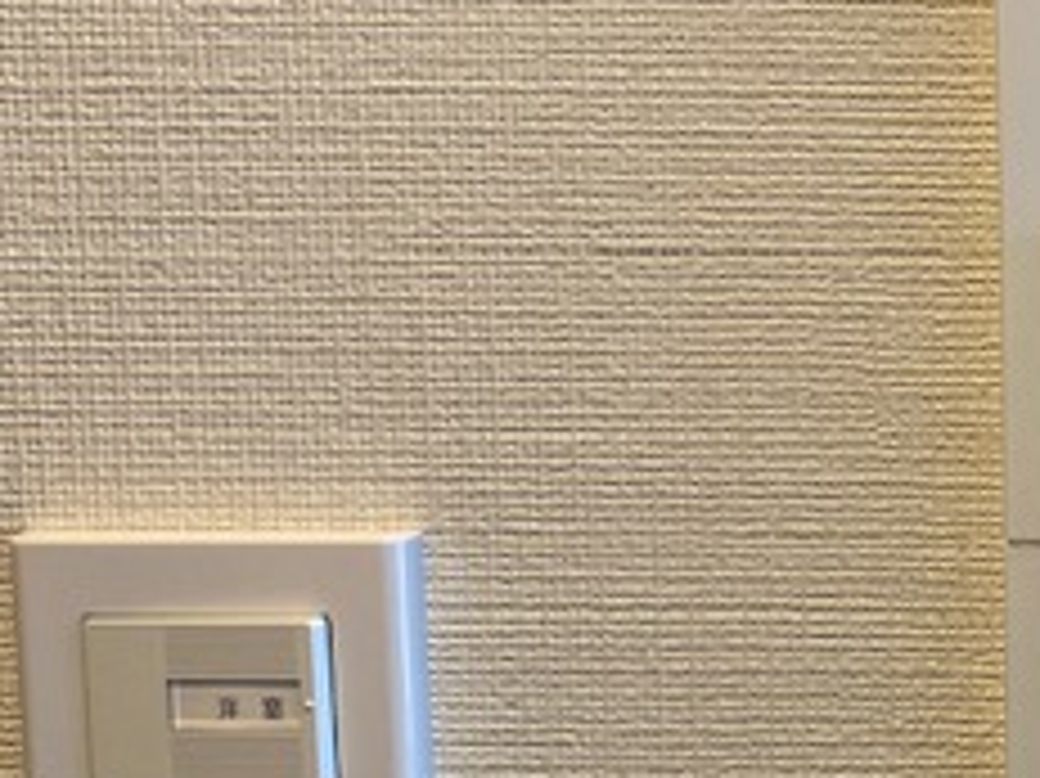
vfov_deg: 20.4
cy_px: 436
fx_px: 2162
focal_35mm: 72
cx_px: 1355
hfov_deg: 23.8
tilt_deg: -6.5
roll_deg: -0.2
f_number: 1.8
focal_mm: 4.25
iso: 100
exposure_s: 1/100
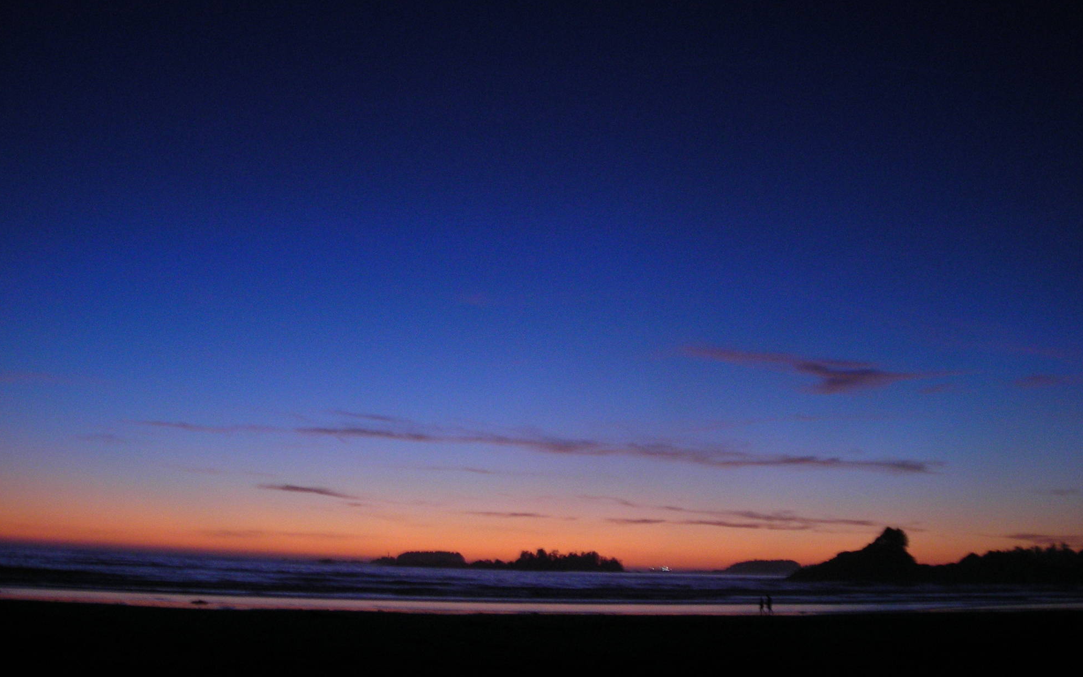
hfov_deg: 48.2
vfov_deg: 31.2
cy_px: 293
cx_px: 544
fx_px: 1210
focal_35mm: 41
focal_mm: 6.3
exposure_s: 1/3.9
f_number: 3.2
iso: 164
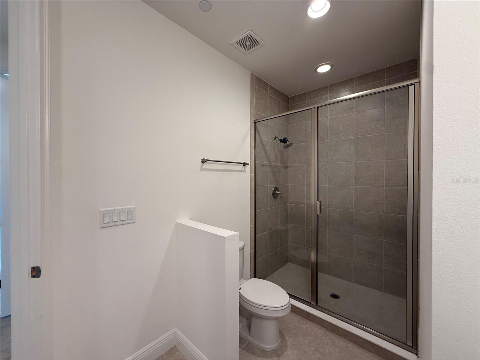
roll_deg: -0.1
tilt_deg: +0.6
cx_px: 240
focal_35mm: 14
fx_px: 194
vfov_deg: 85.7
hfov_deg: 102.1
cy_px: 180
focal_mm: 2.22
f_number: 2.2
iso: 200
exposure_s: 1/120
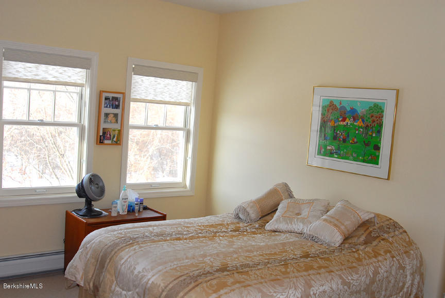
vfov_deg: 37.0
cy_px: 149
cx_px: 222
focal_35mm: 36
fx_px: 445
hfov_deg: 53.1
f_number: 4
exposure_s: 1/160
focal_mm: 24
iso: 400
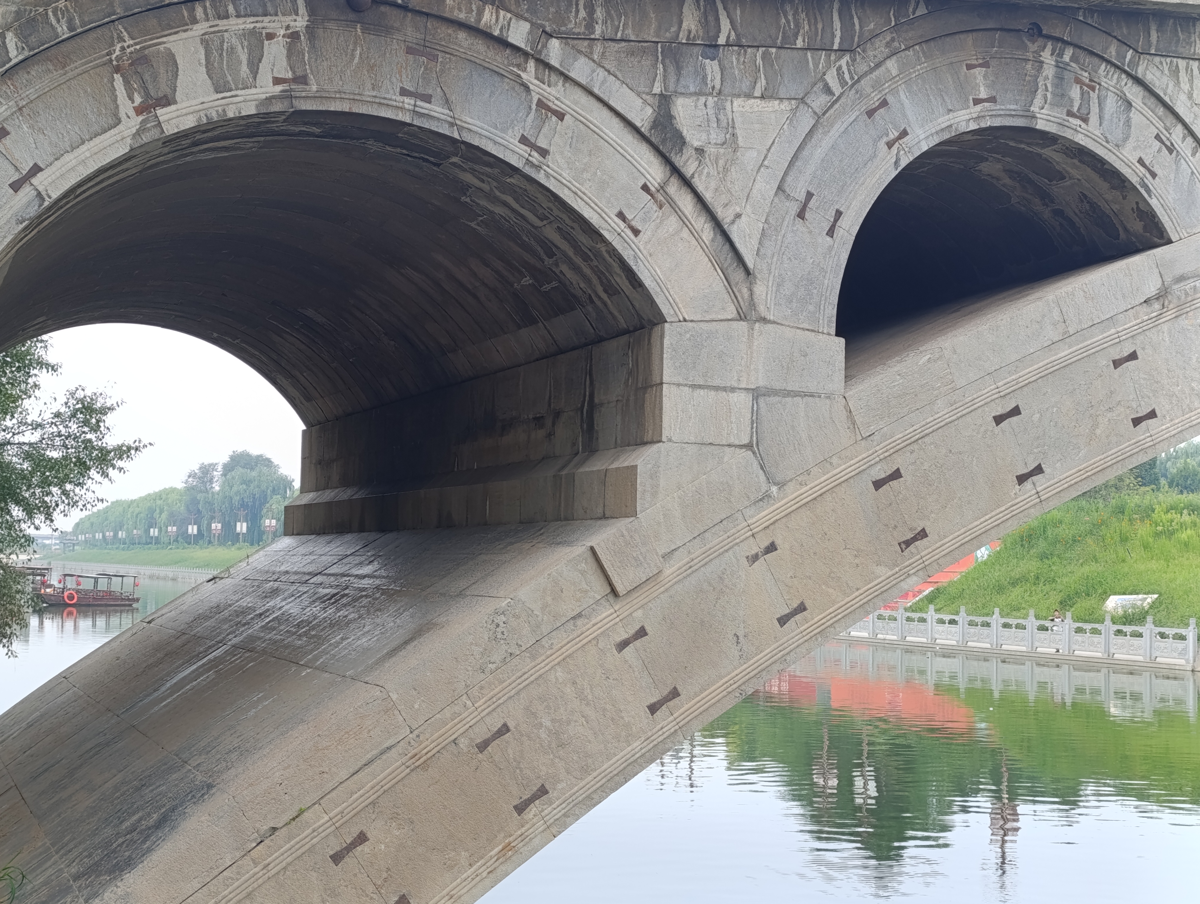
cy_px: 452
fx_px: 1597
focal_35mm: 46
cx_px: 600
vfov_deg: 31.6
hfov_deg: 41.2
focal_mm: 6.14
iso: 50
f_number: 1.6
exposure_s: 1/182
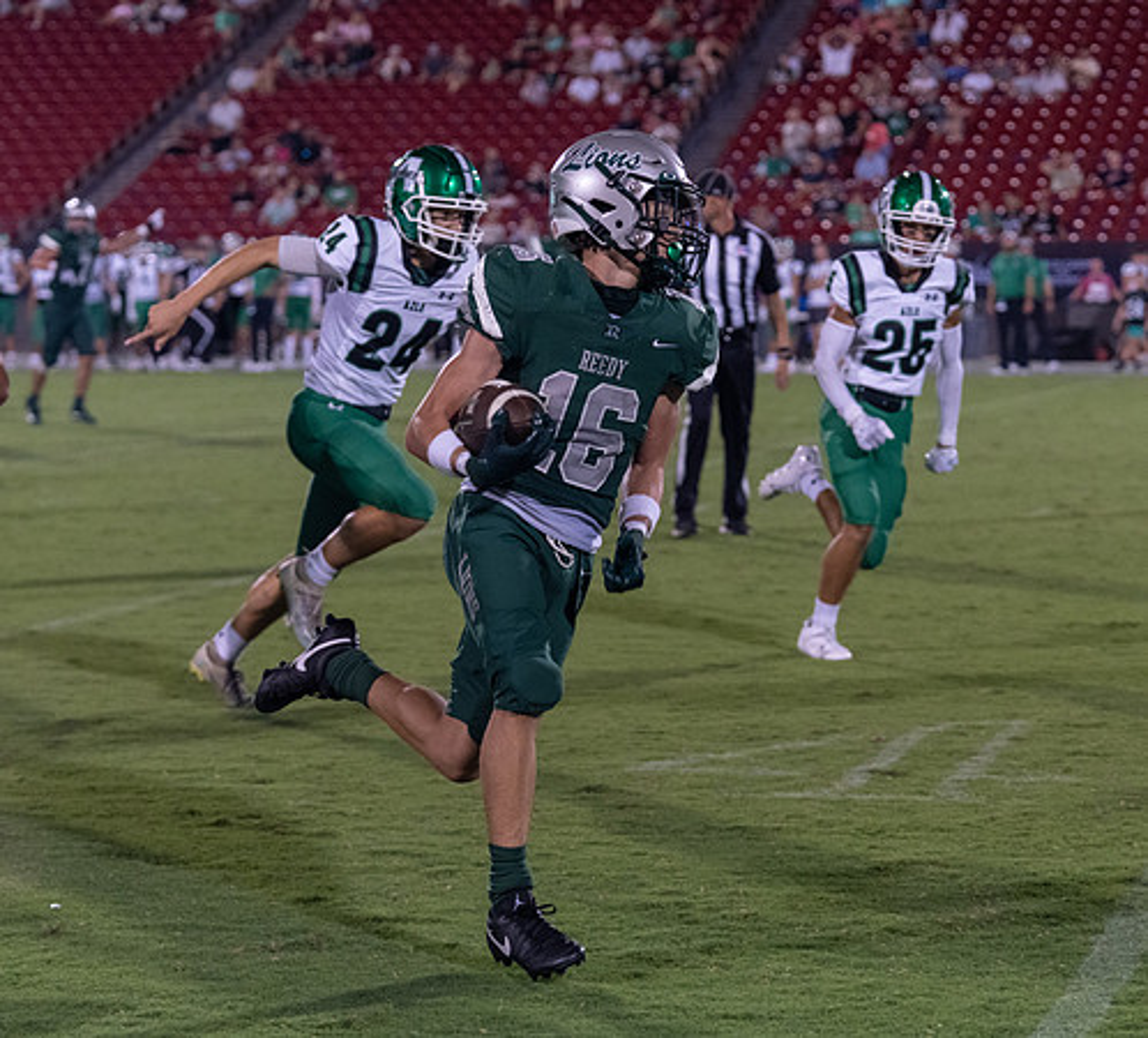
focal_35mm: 113
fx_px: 4023
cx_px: 617
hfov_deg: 16.2
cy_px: 573
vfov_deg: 14.7
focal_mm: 83
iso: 3200
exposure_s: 1/1000
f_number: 3.5
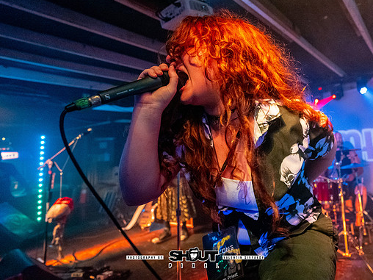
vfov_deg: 62.7
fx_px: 226
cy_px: 108
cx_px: 273
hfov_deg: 74.2
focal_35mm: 21
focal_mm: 14
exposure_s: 1/160
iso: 4000
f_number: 2.8
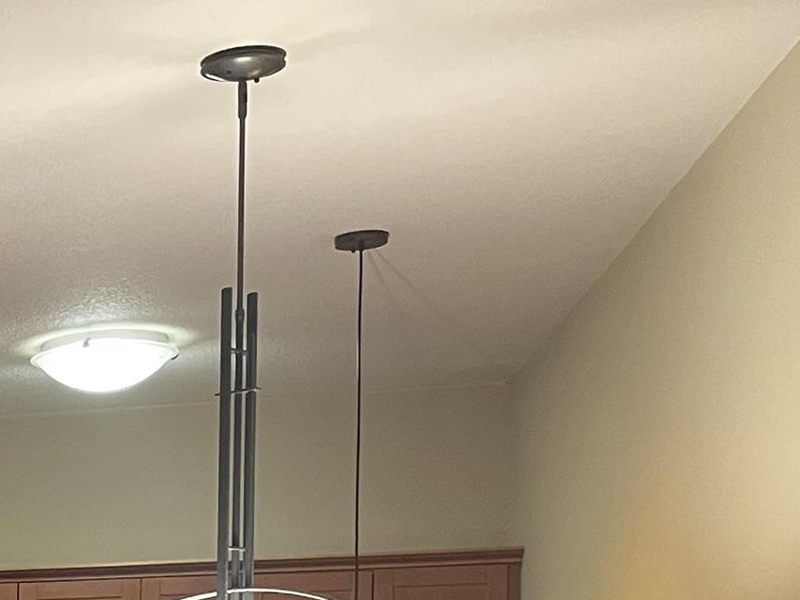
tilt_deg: -2.7
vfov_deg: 14.7
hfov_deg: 18.2
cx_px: -461
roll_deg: +1.2
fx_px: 2172
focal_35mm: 94
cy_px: 889
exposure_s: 1/60
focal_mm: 4.2
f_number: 1.6
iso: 250
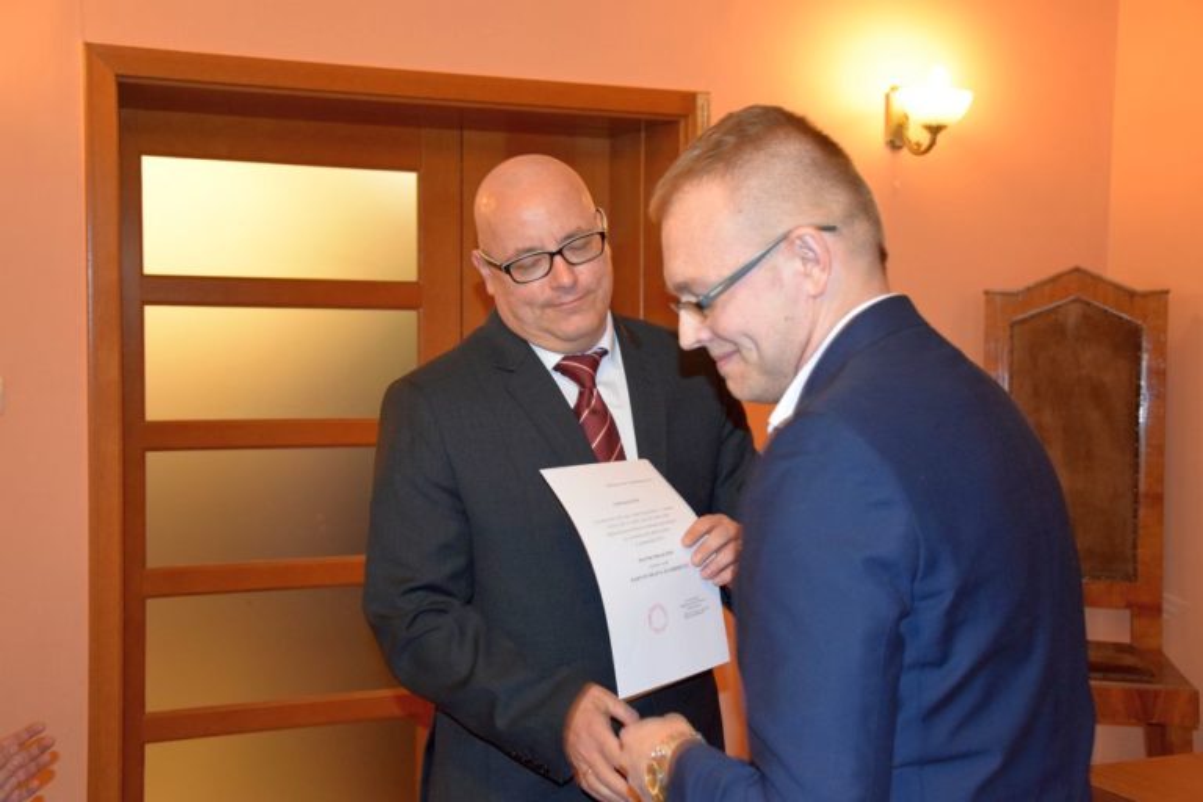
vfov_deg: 28.1
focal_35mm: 48
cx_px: 602
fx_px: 1604
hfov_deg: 41.1
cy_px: 401
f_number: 4.2
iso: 2500
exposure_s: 1/60
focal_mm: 32
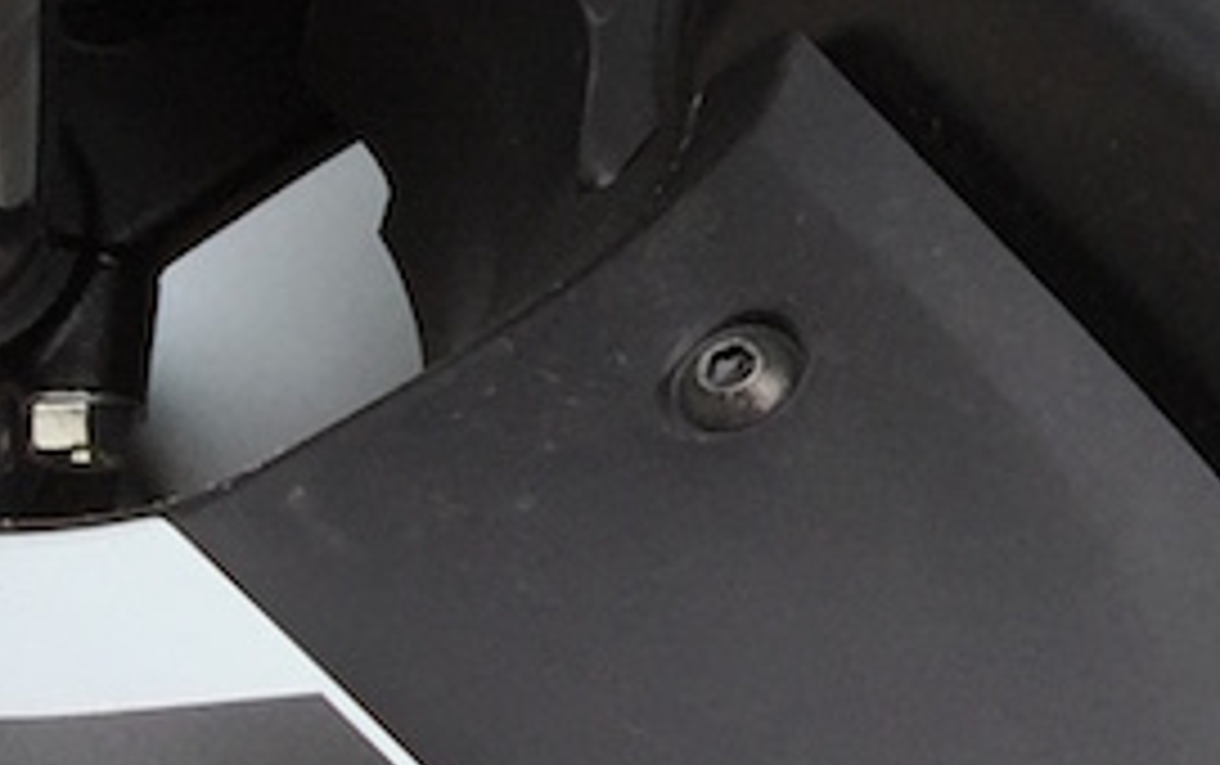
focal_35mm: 145
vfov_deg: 9.1
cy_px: 180
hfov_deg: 12.8
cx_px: 2336
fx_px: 4826
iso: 32
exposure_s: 1/659
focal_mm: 4.15
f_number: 2.2
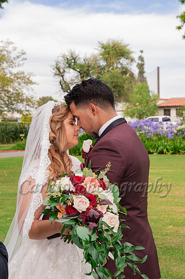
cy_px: 140
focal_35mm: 62
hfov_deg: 21.9
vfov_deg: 32.4
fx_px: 479
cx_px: 92
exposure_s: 1/250
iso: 400
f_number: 8
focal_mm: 62
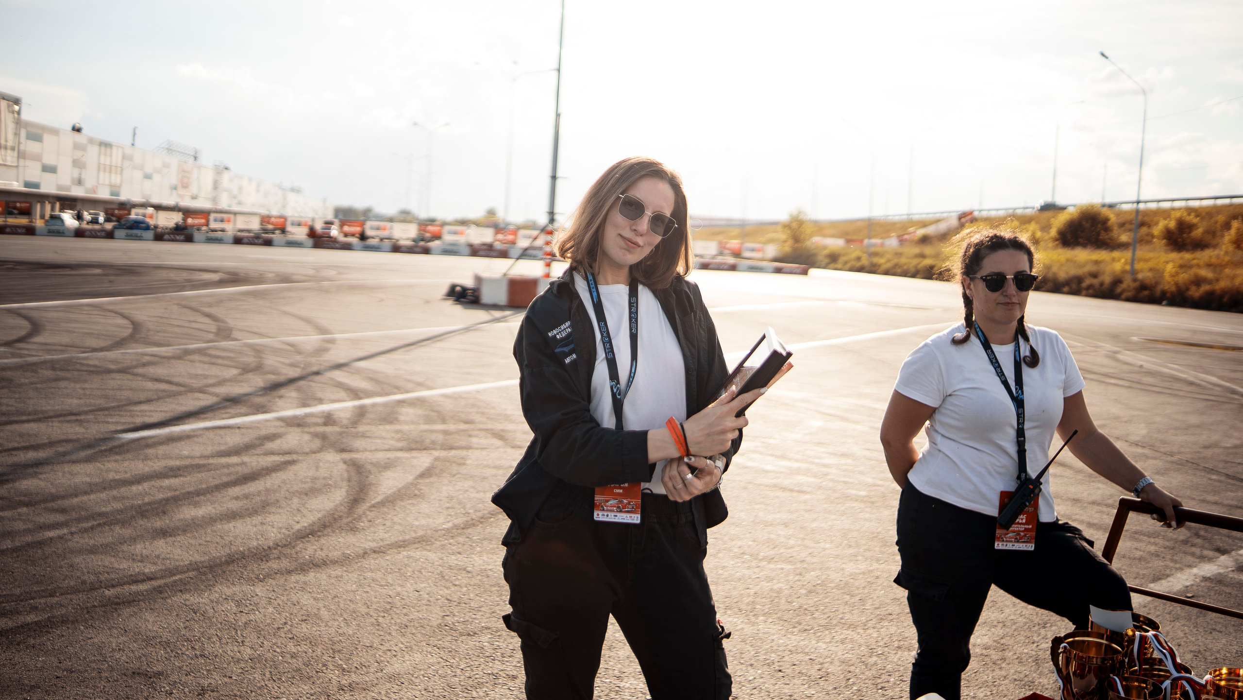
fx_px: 1174
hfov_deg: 55.8
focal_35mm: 36
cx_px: 622
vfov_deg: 33.2
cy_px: 350
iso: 100
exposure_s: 1/4000
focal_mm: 23
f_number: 1.2
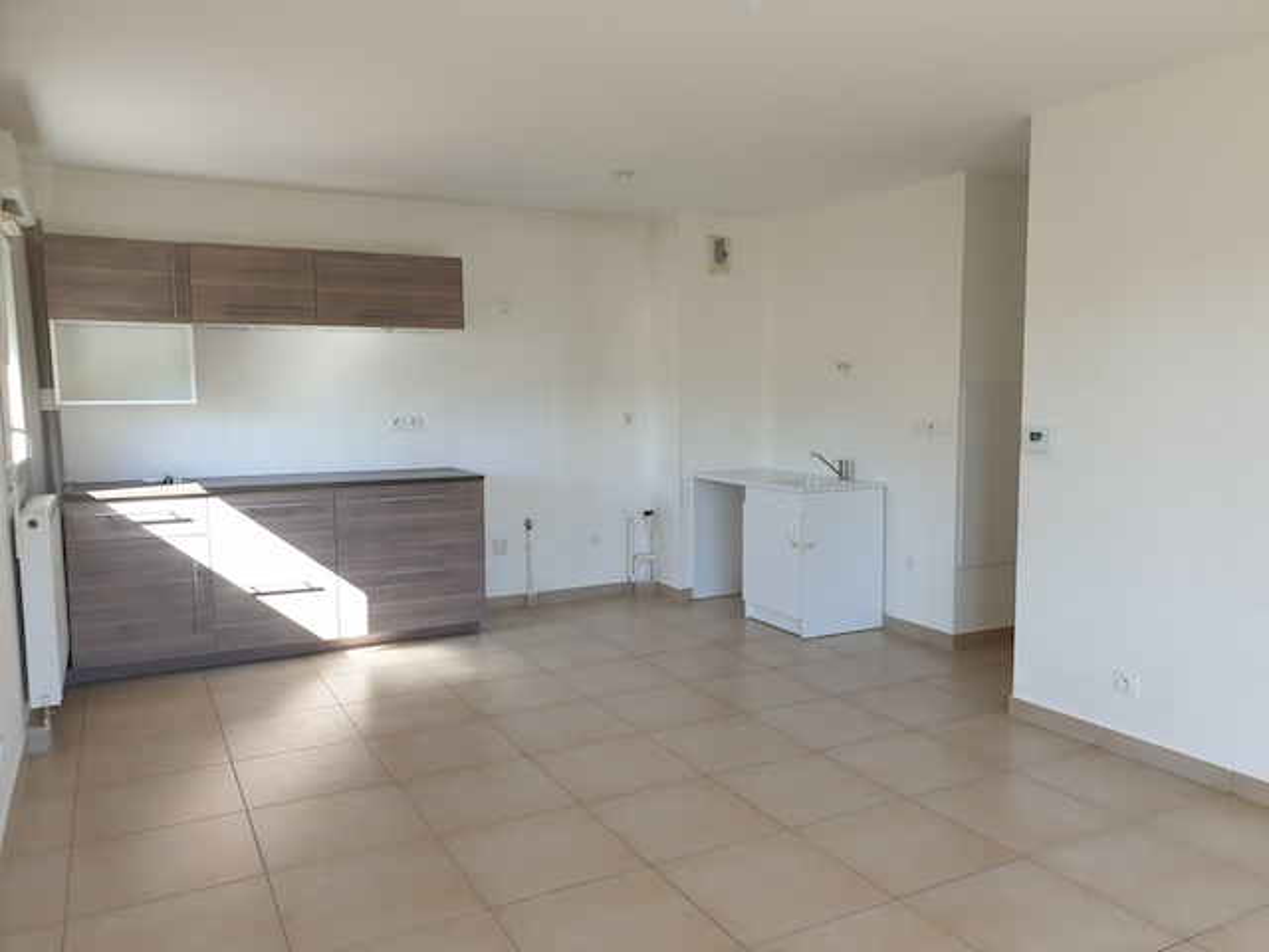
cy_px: 476
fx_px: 953
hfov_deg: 67.3
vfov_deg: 53.1
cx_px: 634
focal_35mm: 26
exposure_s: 1/120
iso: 100
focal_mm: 4.3
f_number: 2.4
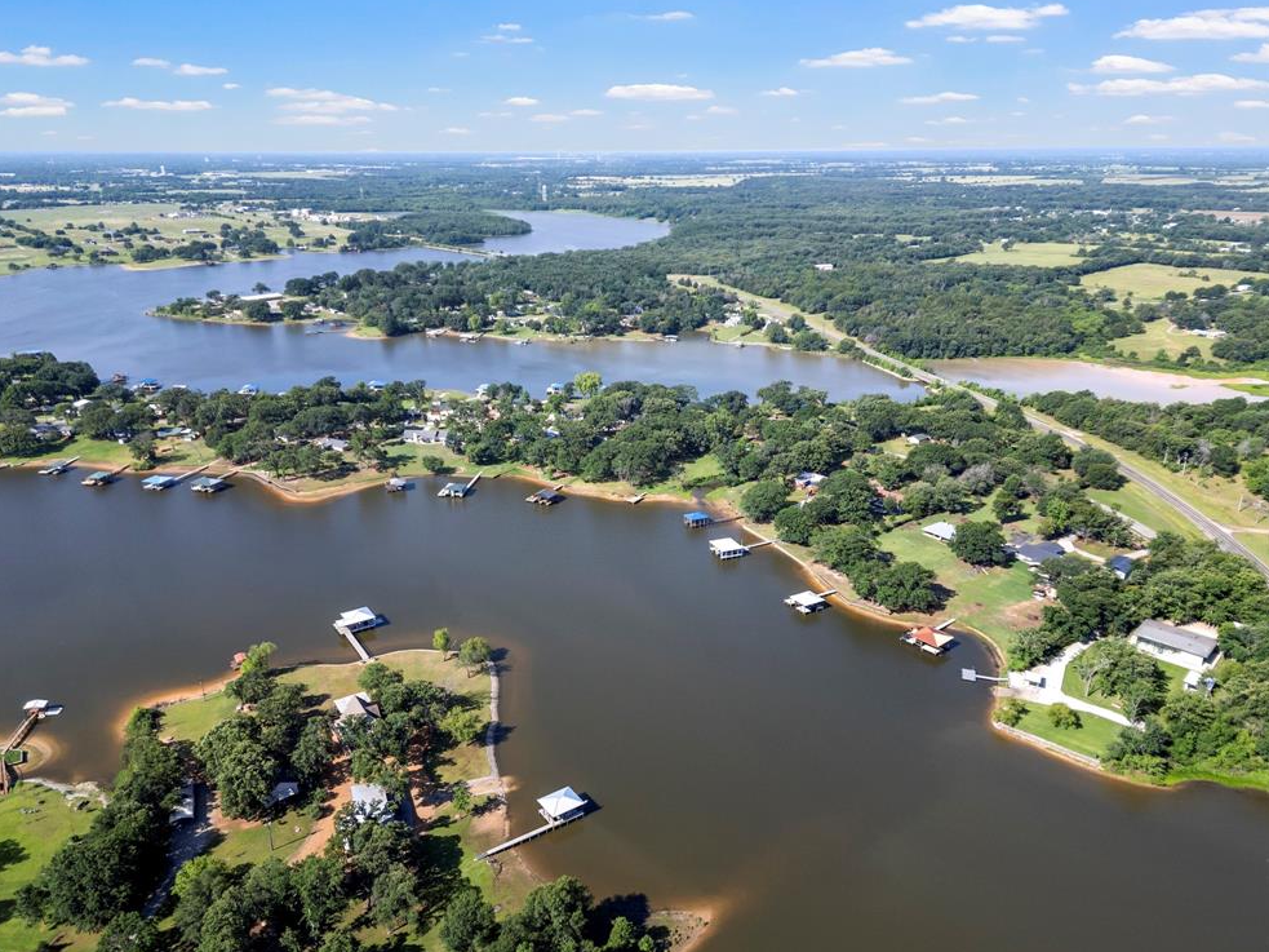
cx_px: 614
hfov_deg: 69.4
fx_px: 916
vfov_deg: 54.9
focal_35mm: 25
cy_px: 482
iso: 140
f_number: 1.7
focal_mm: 6.72
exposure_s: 1/2000
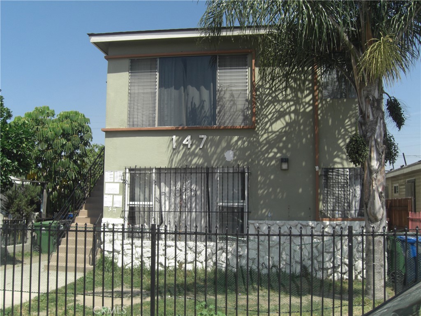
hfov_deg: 49.0
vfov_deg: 37.7
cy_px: 158
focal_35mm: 38
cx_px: 210
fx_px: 462
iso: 80
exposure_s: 1/640
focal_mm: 7.9
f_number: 4
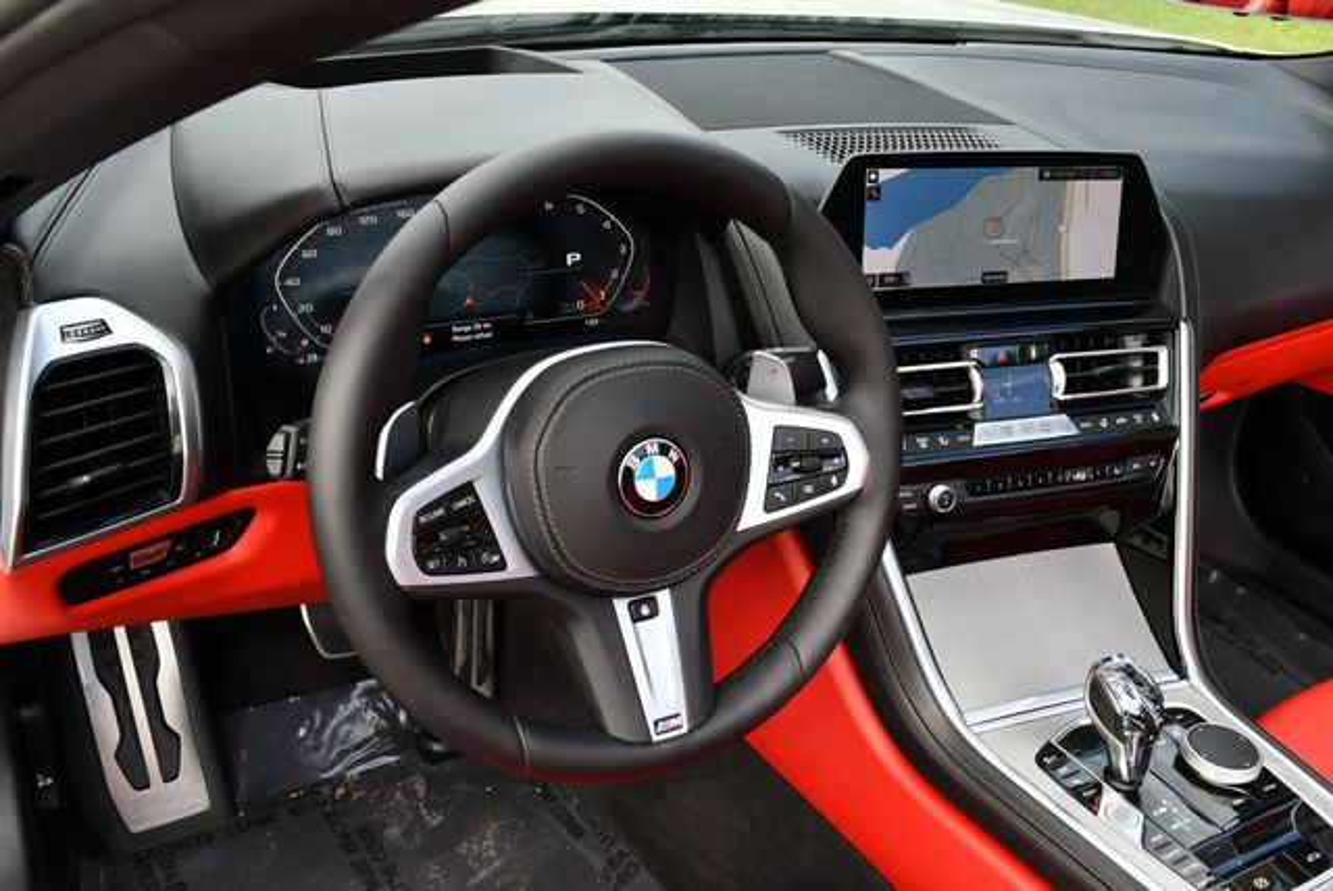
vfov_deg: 36.9
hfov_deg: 53.1
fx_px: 1334
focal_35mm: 36
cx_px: 666
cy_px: 446
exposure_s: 1/250
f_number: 5.6
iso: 400
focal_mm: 18
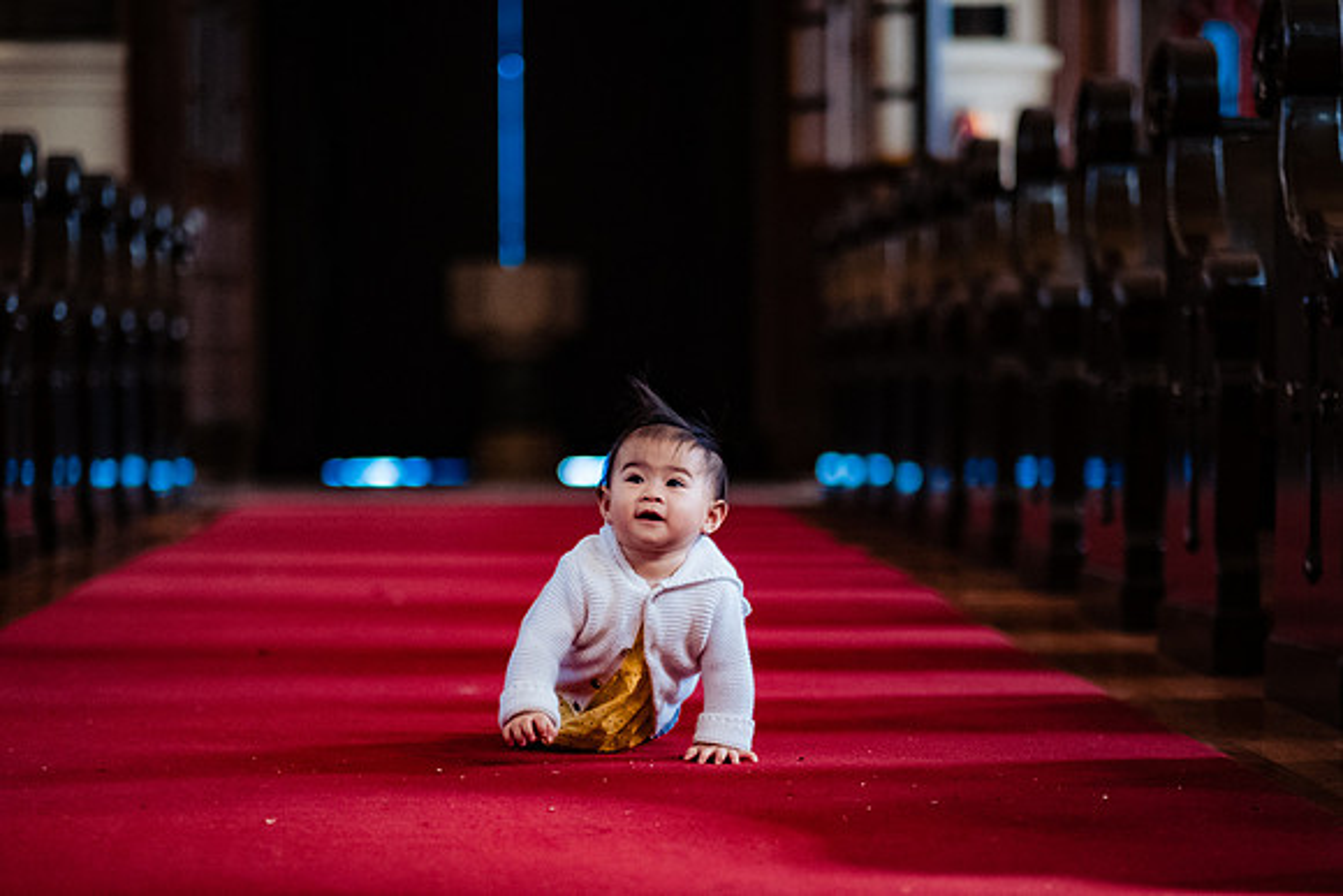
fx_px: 3961
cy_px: 566
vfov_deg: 12.9
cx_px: 751
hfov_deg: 19.2
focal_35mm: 106
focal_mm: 56
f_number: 1.2
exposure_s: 1/160
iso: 2000
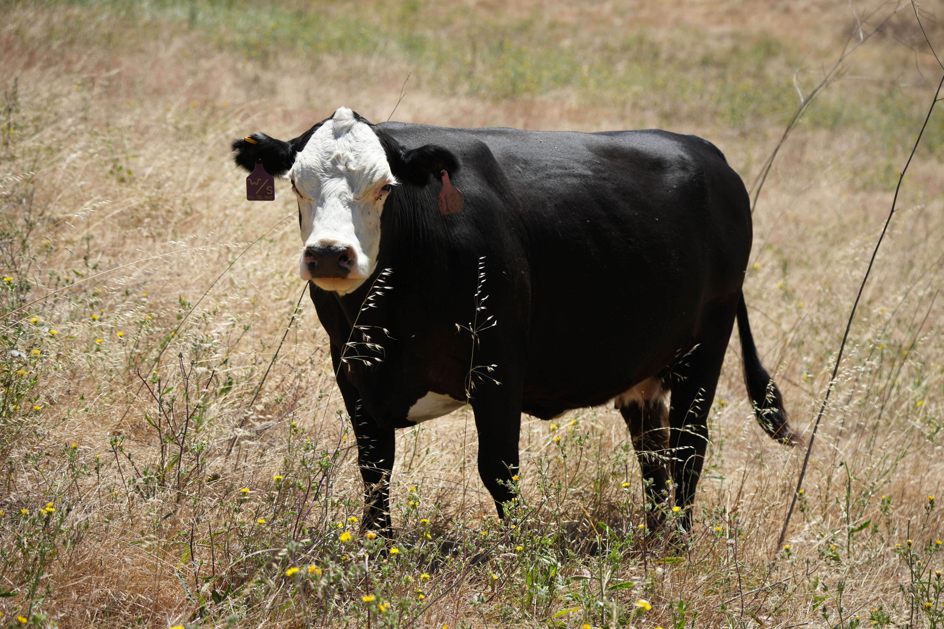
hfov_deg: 15.2
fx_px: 3540
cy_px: 314
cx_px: 472
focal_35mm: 135
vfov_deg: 10.2
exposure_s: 1/1000
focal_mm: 135
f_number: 5.6
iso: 320
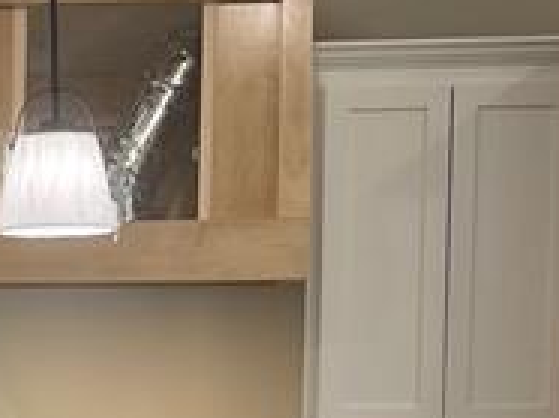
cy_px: 607
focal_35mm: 138
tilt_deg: -5.6
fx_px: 2226
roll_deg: +0.0
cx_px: -75
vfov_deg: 10.4
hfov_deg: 14.0
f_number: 1.6
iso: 80
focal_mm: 5.1
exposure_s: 1/120
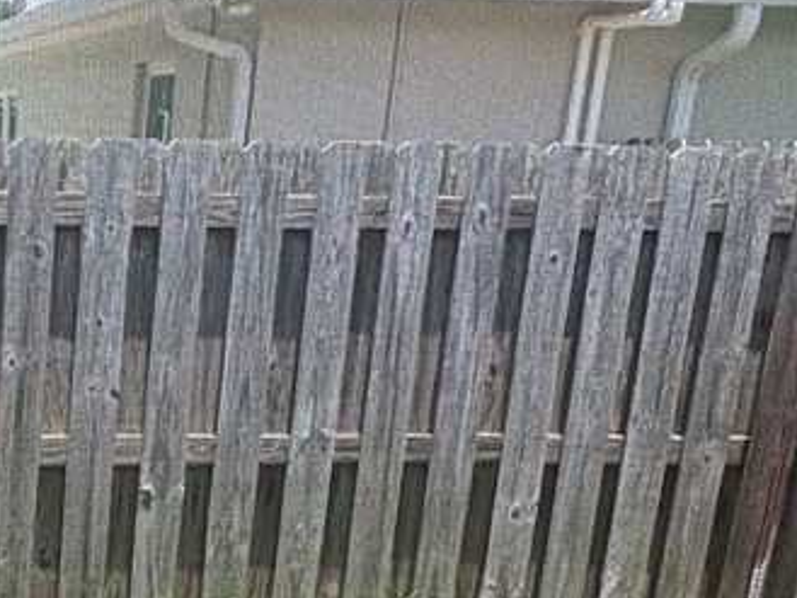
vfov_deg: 20.8
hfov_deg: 25.5
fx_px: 1566
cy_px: 622
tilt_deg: -16.3
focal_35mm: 68
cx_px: -167
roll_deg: -1.1
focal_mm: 2.22
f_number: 2.2
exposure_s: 1/727
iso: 40
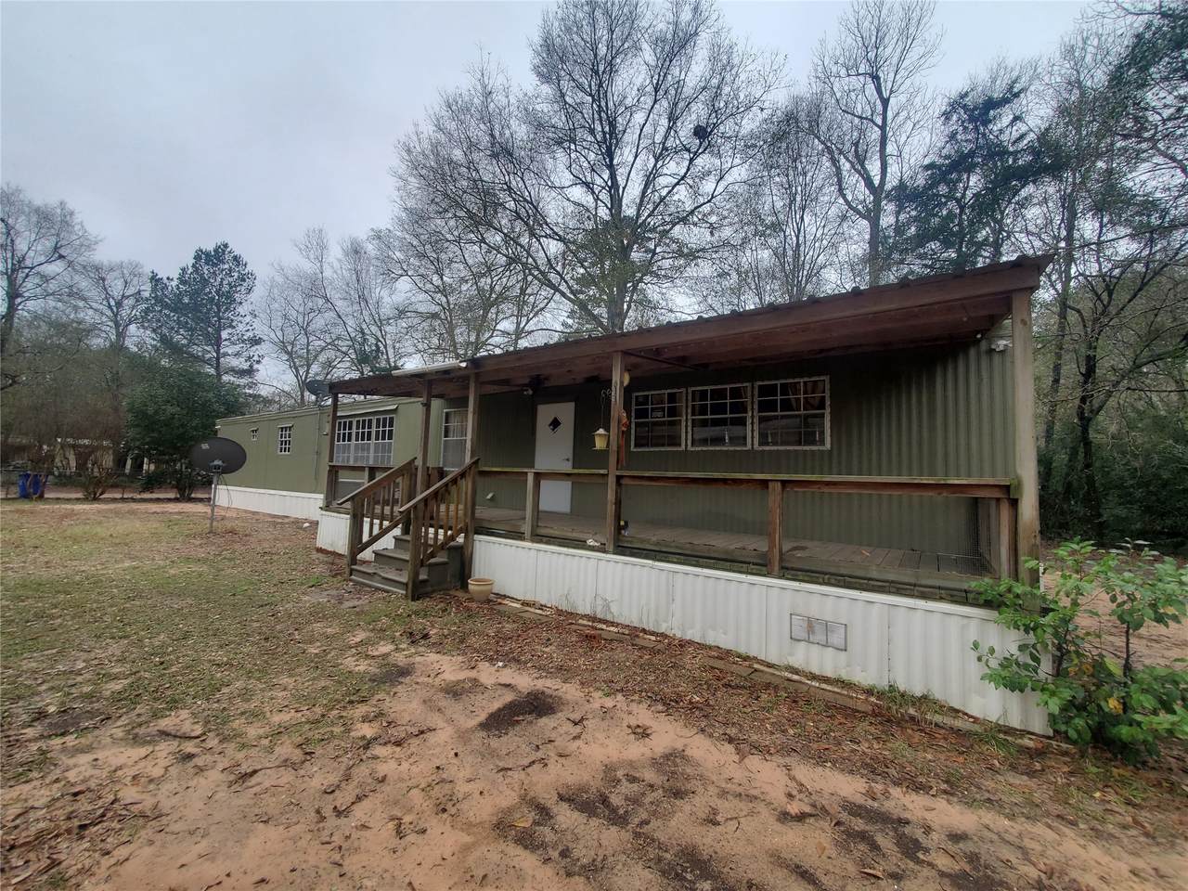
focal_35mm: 13
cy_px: 446
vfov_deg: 89.9
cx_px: 594
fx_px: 446
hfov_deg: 106.2
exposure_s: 1/234
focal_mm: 1.8
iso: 50
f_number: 2.2
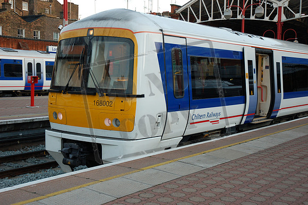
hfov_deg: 38.9
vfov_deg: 26.5
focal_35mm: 51
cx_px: 154
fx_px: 436
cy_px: 102
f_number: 4.2
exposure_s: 1/60
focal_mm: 34
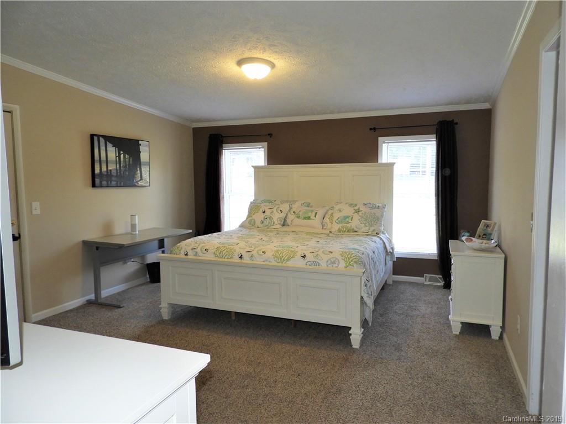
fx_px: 392
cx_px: 283
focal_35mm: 24
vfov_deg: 56.8
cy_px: 212
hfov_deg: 71.6
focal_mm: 4.3
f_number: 3.3
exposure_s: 1/30
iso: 200
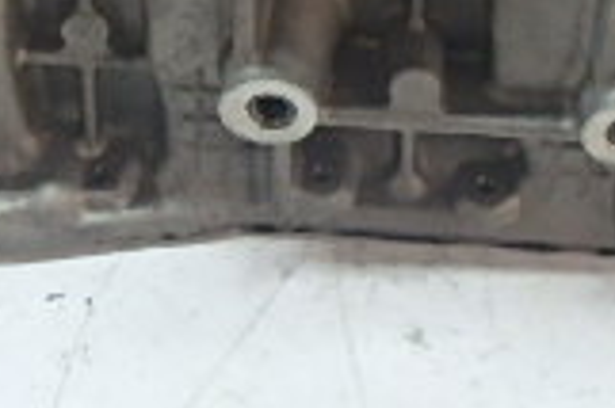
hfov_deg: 23.3
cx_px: 214
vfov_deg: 14.0
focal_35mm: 87
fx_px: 1485
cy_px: -316
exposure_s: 1/30
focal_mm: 3.7
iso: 400
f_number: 3.5
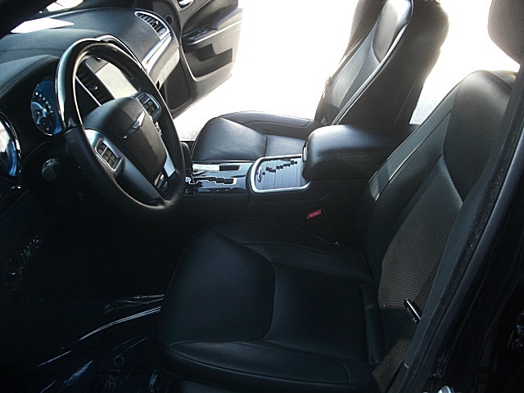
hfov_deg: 51.4
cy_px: 196
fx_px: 545
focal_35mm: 36
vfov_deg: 39.7
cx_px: 262
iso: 200
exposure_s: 1/100
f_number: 2.8
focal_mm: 6.3
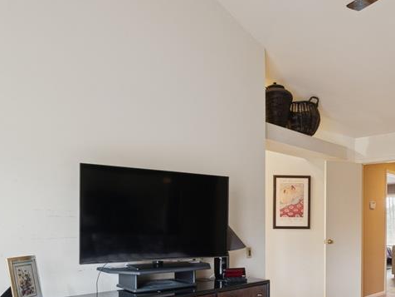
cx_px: 256
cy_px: 228
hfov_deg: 57.3
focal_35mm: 31
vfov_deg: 43.8
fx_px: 354
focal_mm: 10
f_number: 8
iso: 400
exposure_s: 1/10
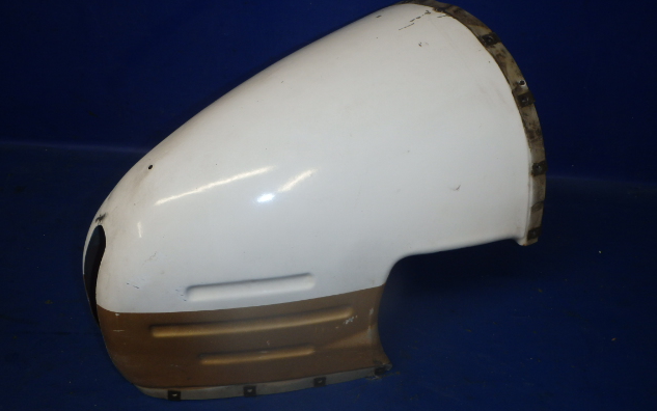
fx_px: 537
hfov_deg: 62.9
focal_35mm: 30
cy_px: 214
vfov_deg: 41.9
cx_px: 328
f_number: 3.9
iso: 200
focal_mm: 5
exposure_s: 1/50
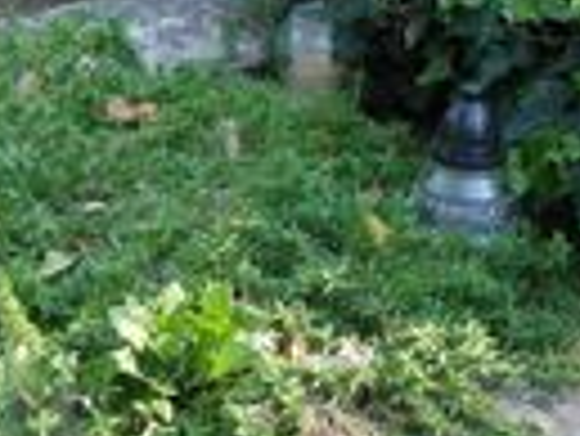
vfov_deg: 12.1
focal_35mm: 119
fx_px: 1996
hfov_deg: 16.5
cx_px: 229
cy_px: -126
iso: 100
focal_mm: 5.2
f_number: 3.4
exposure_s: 1/60
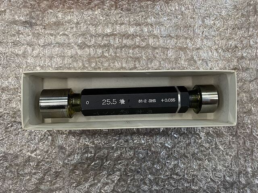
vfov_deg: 53.1
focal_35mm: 26
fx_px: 194
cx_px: 129
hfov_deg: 67.3
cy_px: 96
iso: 160
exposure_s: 1/60
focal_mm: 4.25
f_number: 1.8
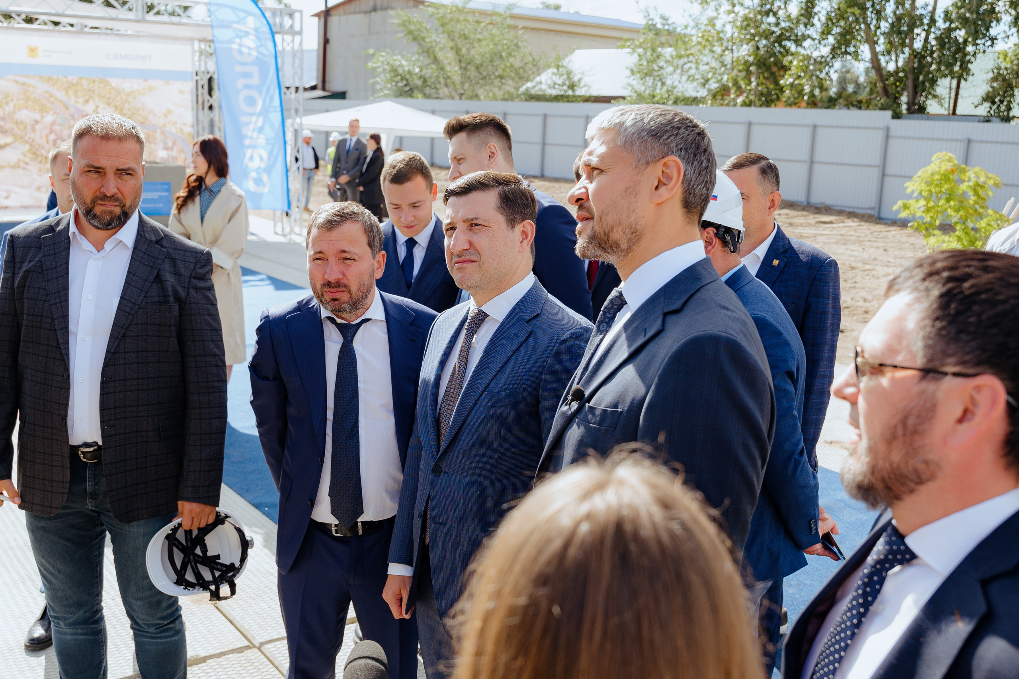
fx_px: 1043
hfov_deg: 52.1
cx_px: 522
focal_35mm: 37
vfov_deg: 36.1
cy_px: 340
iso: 100
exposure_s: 1/320
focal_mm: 24
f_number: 3.5
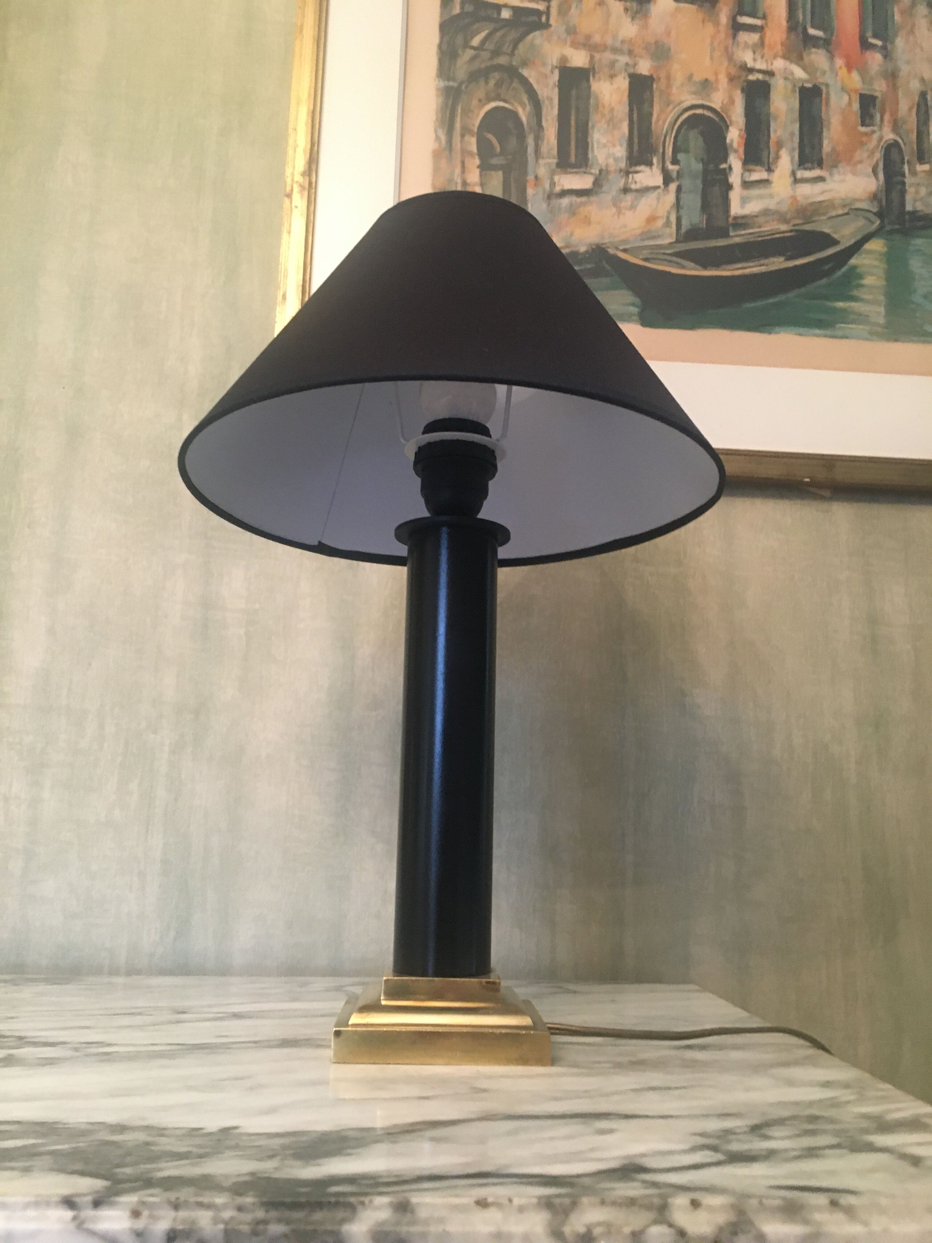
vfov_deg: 61.7
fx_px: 1041
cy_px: 622
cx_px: 466
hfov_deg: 48.2
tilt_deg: +11.8
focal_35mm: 29
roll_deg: -2.4
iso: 250
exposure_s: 1/33
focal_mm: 4.15
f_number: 2.2
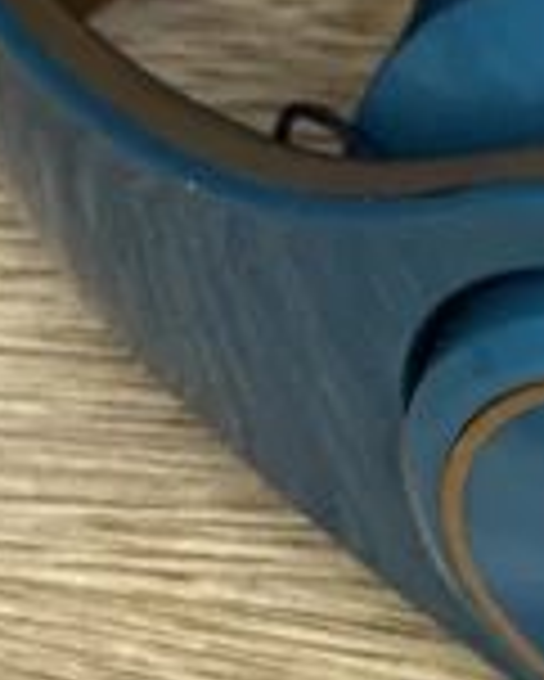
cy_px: -14
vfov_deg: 7.8
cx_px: 1101
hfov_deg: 6.1
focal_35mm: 248
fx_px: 4986
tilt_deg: -50.1
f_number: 1.78
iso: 200
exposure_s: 1/33
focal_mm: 6.86
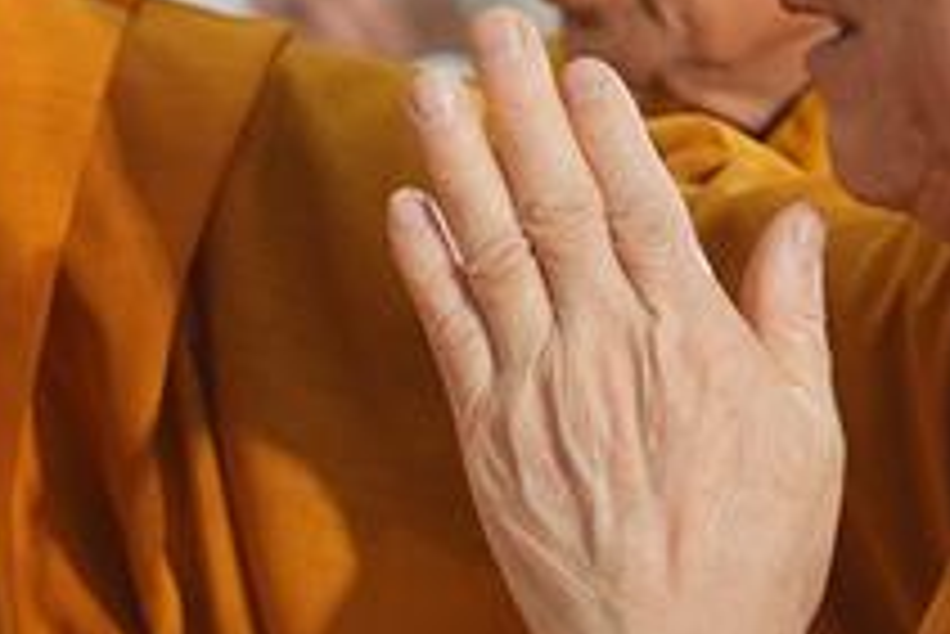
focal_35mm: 222
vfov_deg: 6.2
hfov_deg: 9.2
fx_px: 5862
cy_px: 387
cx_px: -90
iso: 640
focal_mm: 39
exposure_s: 1/250
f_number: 2.8
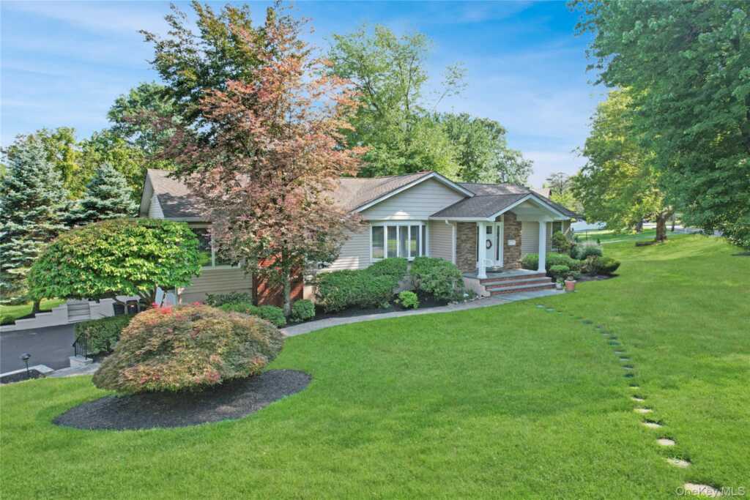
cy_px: 250
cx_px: 375
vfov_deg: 57.2
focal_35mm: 22
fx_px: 458
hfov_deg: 78.6
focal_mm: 8.4
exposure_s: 1/640
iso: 100
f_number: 2.8
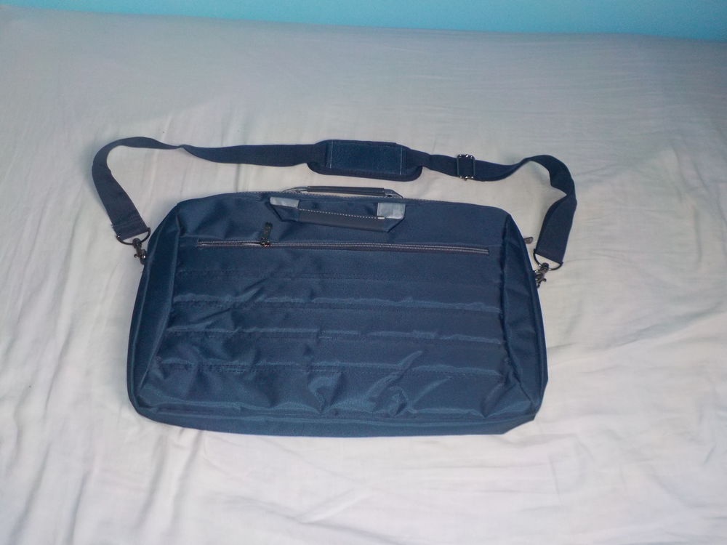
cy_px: 272
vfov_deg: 46.8
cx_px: 364
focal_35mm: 30
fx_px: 630
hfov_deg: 60.0
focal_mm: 4.1
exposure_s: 1/30
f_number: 3.3
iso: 200
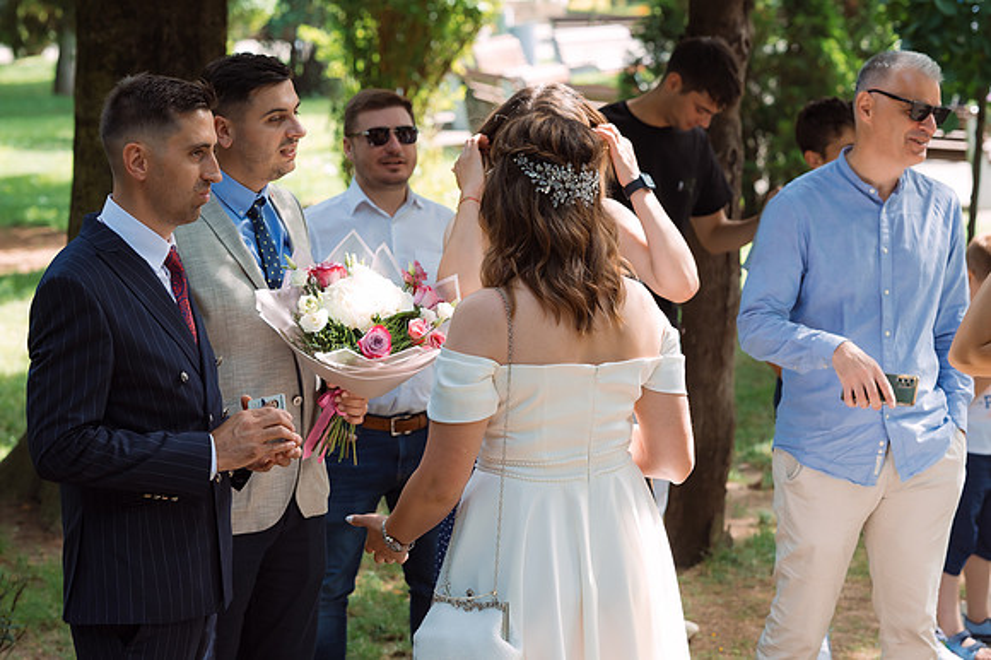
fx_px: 2899
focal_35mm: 105
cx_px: 454
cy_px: 373
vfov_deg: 13.0
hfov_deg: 19.4
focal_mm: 85
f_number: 4.5
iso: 800
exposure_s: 1/500
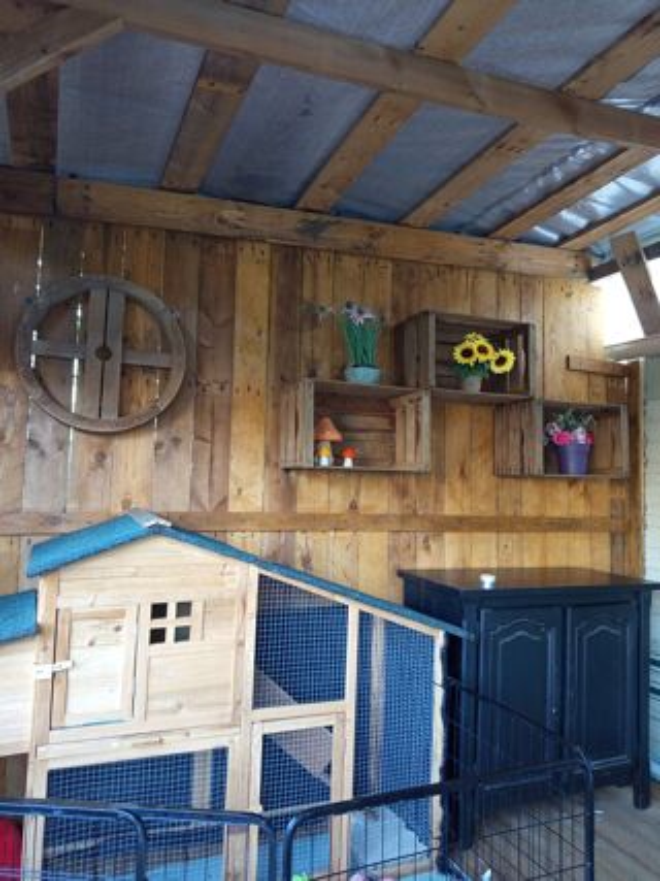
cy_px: 440
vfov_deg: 71.6
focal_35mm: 24
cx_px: 330
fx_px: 610
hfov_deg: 56.8
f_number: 1.7
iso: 539
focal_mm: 5.24
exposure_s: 1/33.3
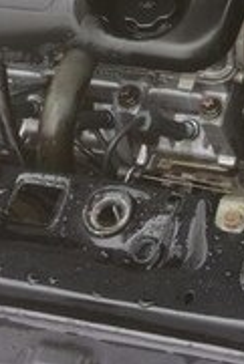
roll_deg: +1.7
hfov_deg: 12.1
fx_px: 1116
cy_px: -102
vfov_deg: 17.5
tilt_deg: -42.6
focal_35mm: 110
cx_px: 323
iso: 40
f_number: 2.2
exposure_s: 1/100
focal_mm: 4.15
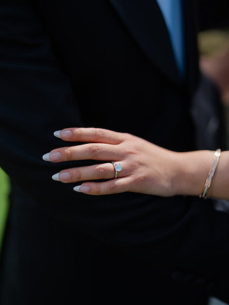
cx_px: 116
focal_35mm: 64
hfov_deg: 22.9
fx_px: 565
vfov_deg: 30.3
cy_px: 153
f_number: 1.7
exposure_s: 1/4000
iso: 80
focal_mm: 80
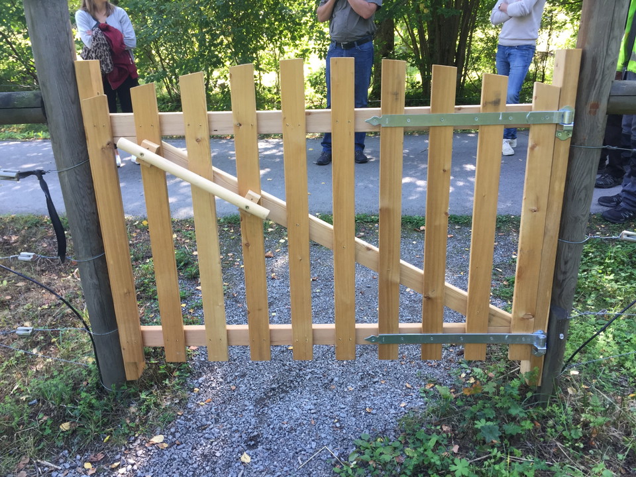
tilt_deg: -24.9
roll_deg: -0.1
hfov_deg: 61.7
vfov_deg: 48.2
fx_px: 533
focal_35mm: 29
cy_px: 238
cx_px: 318
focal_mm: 4.15
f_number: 2.2
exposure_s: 1/100
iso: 50
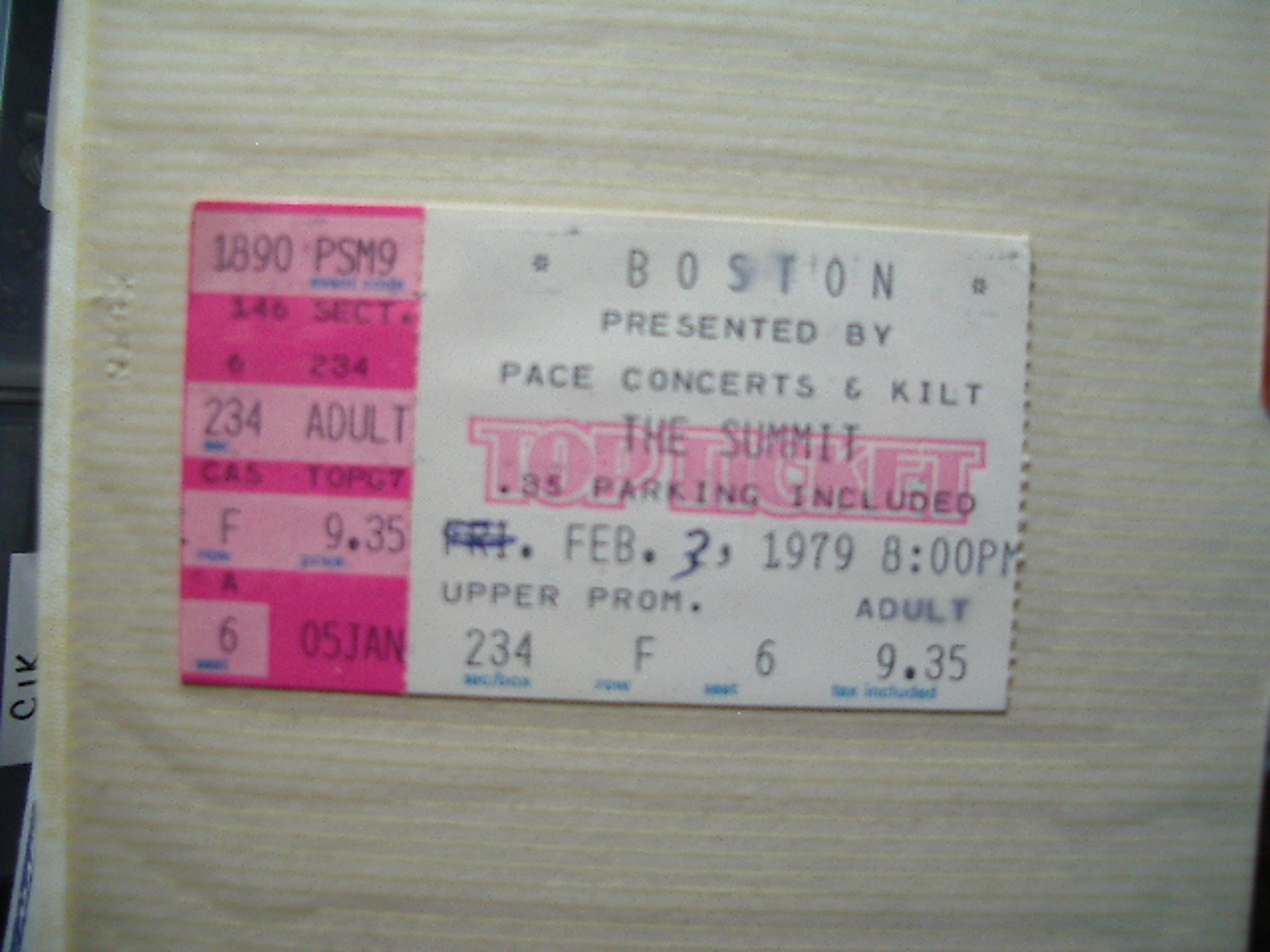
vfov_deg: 37.7
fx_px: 1394
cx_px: 635
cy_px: 476
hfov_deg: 49.0
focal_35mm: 38
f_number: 2.6
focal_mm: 5.8
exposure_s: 1/15
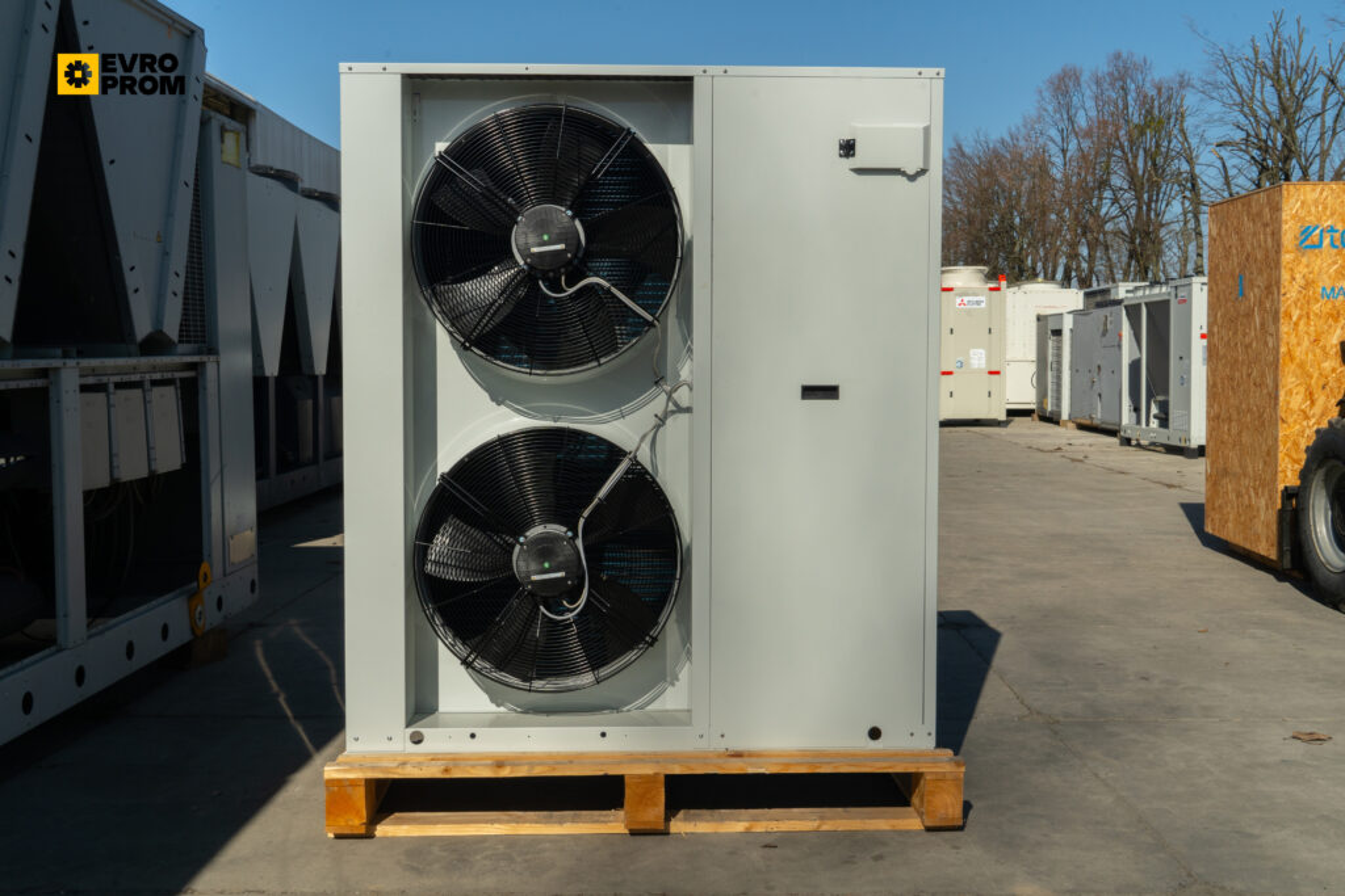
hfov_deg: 53.1
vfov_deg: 36.9
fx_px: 1345
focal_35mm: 36
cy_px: 448
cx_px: 672
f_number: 16
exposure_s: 1/160
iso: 250
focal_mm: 36
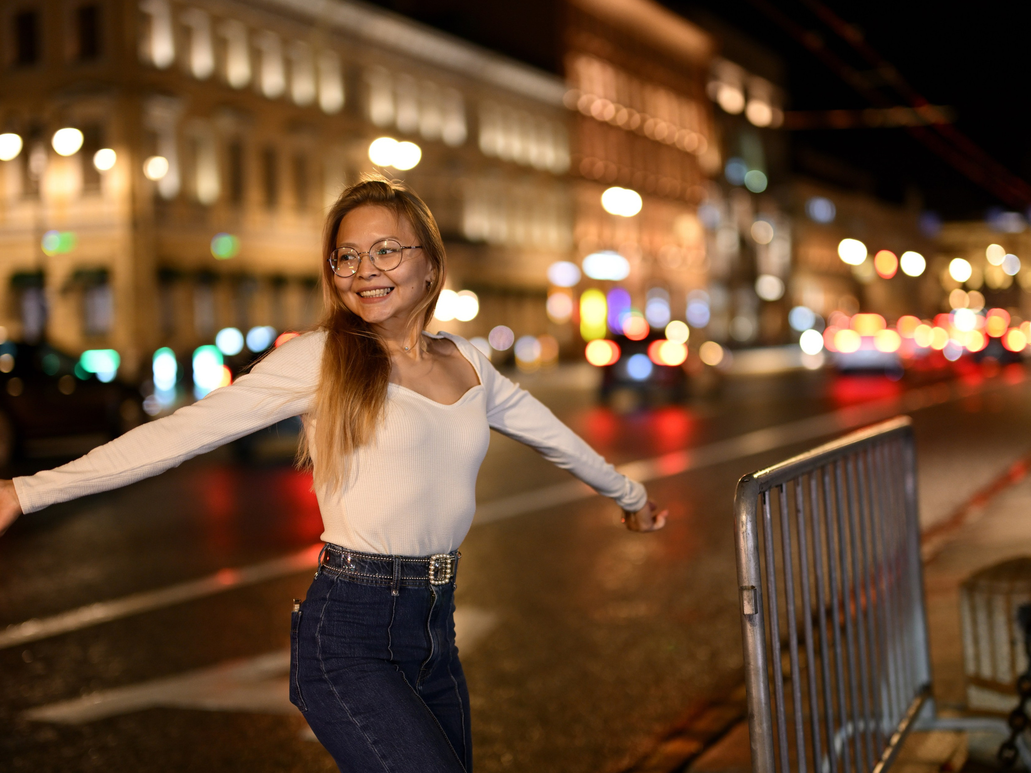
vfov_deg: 24.8
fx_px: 1757
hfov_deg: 32.7
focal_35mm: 59
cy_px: 410
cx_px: 532
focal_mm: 50
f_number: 1.2
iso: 560
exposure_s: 1/200
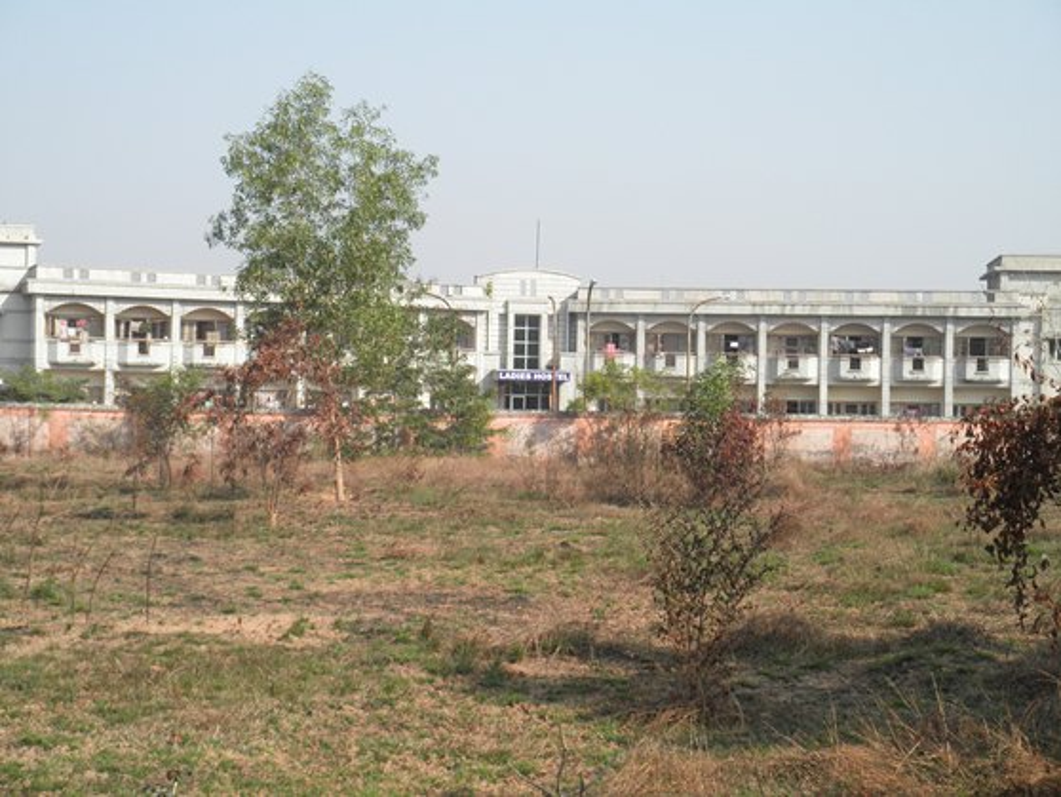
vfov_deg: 24.8
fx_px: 1809
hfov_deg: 32.7
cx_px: 530
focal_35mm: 59
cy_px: 398
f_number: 3.8
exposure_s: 1/400
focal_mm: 10.5
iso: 64
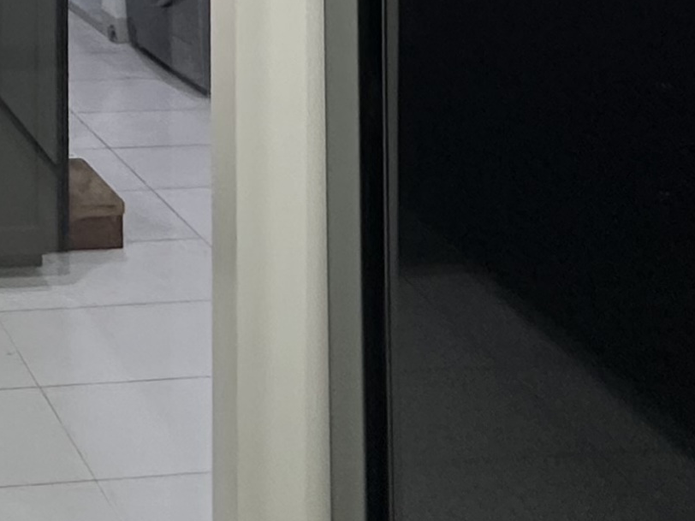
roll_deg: +0.1
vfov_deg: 17.9
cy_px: -357
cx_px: -264
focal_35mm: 69
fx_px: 1385
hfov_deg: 23.9
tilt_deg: +0.6
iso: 160
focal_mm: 2.22
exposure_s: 1/50
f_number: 2.2
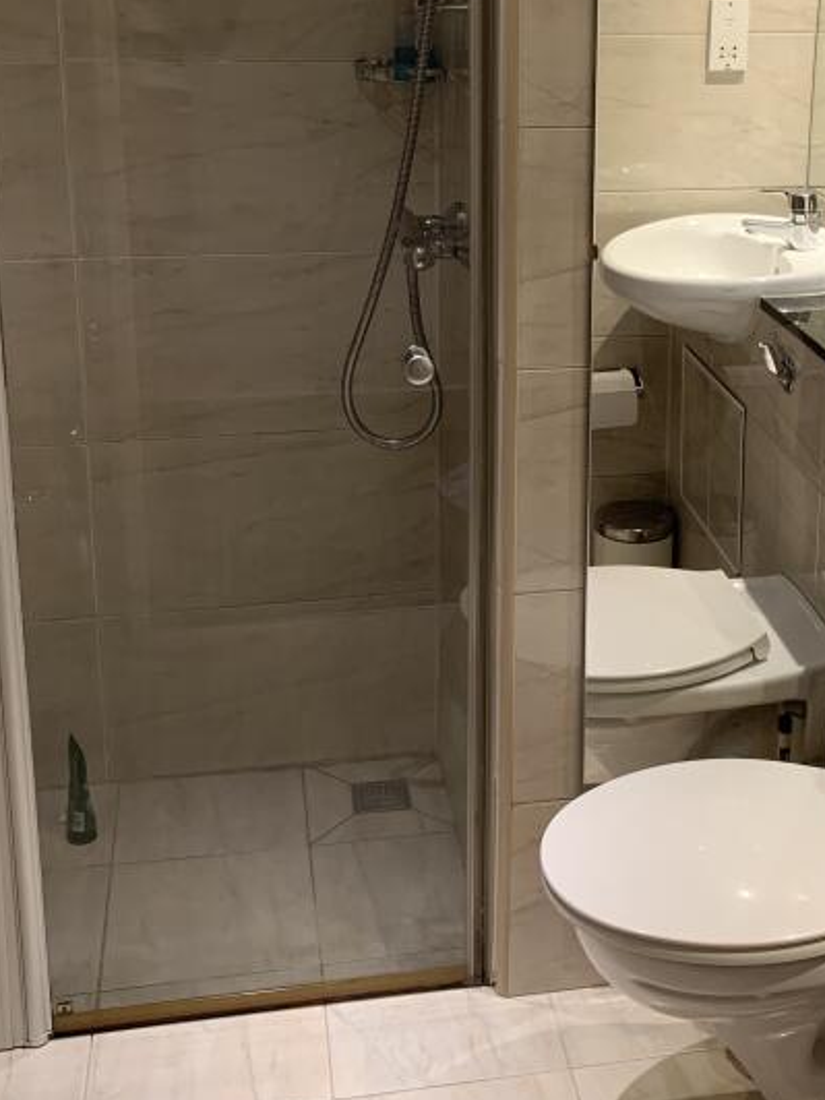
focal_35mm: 50
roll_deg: -1.4
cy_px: 331
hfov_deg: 28.8
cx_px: 583
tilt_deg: -14.3
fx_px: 1589
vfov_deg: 37.6
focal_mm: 4.25
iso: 160
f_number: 1.8
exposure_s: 1/50
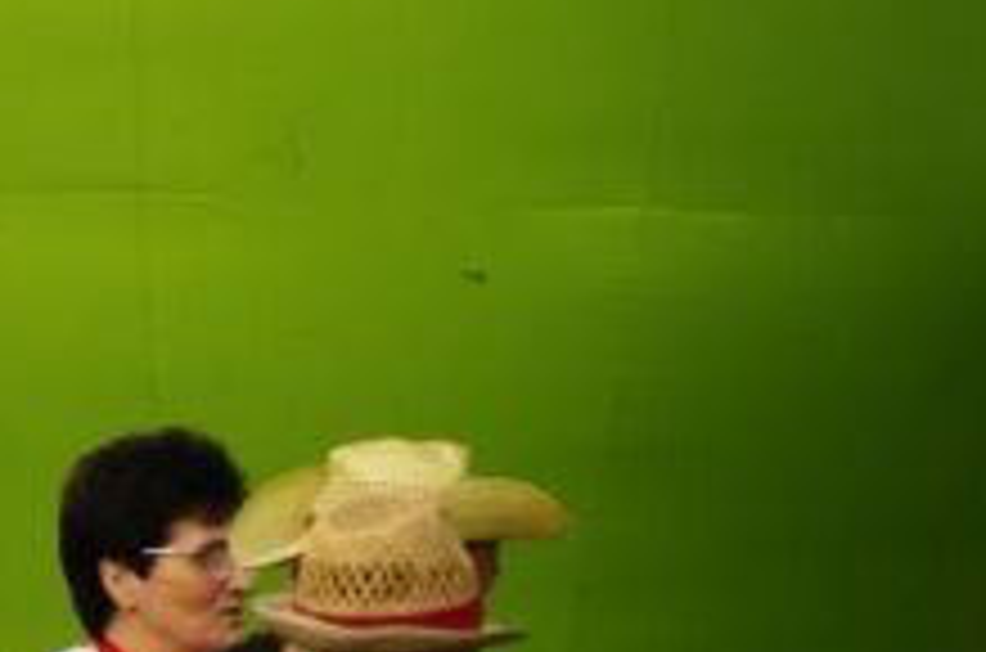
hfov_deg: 2.6
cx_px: -117
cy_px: 823
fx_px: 21590
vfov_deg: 1.7
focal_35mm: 790
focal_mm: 150
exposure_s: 1/750
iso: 280
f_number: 5.6
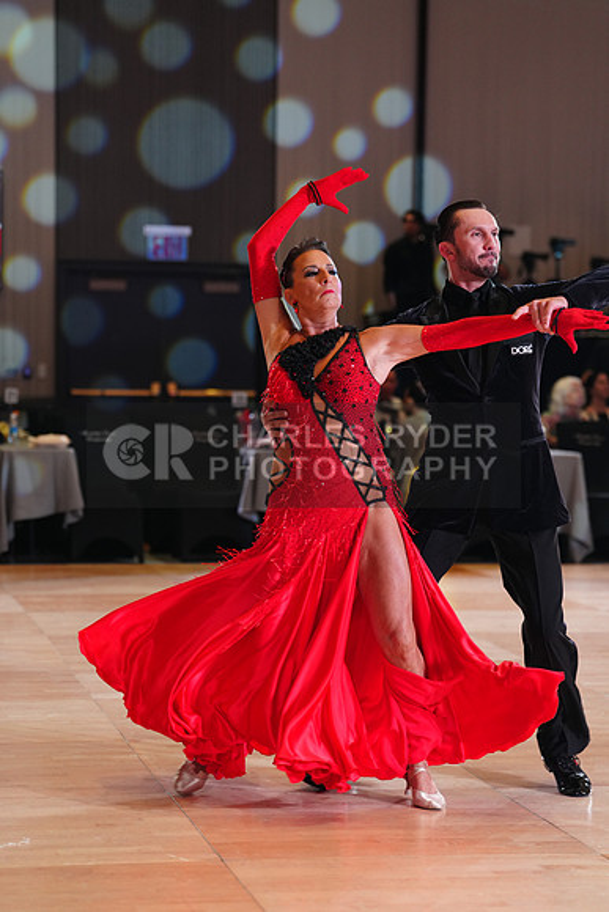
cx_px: 304
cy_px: 456
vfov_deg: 22.4
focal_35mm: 91
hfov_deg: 15.0
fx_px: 2308
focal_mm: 91
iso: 1600
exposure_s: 1/320
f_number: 2.8
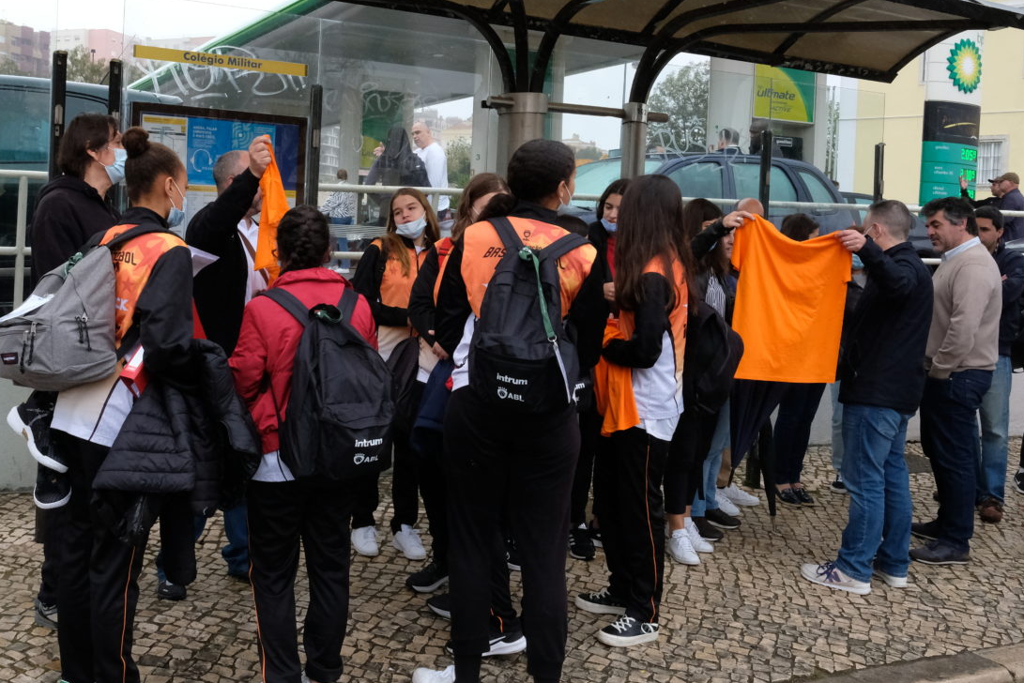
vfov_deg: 35.0
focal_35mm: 38
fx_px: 1081
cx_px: 353
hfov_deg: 49.9
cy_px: 280
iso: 2000
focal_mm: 18.2
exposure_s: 1/250
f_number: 13
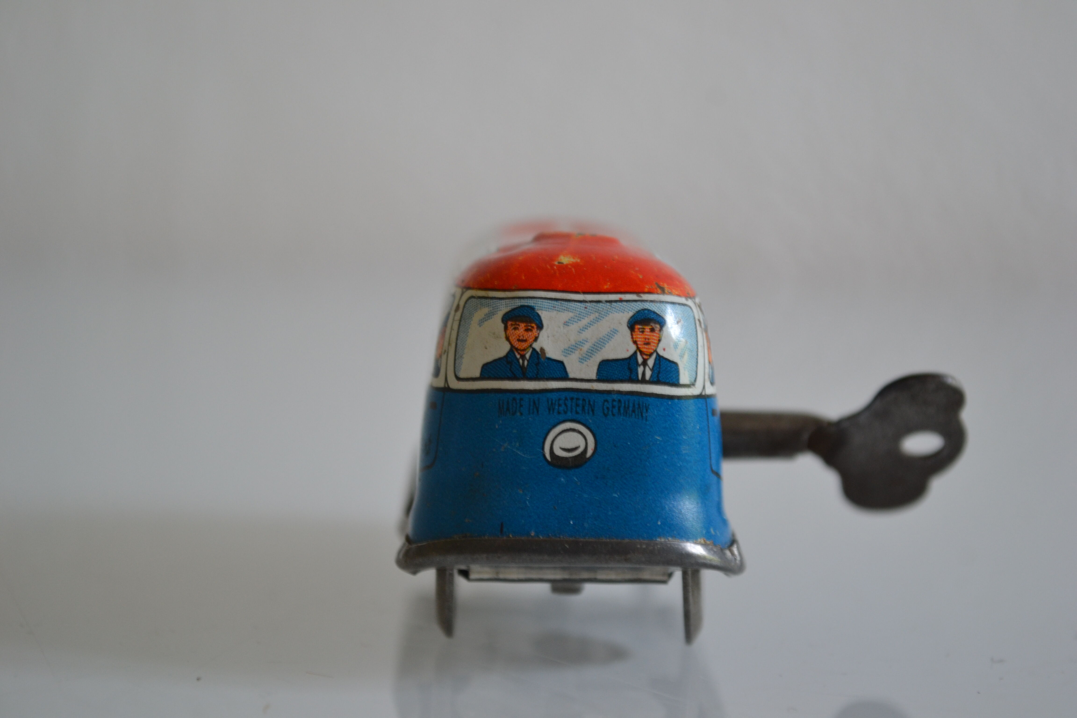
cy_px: 359
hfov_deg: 24.6
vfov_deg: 16.6
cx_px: 538
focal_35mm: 82
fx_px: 2468
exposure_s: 1/30
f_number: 5.6
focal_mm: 55
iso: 400
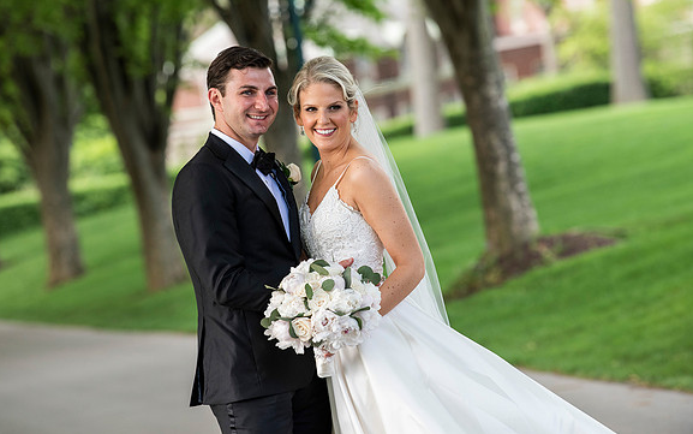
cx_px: 346
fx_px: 3873
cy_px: 203
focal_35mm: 205
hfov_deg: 10.2
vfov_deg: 6.4
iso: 800
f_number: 5
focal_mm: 200
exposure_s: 1/400
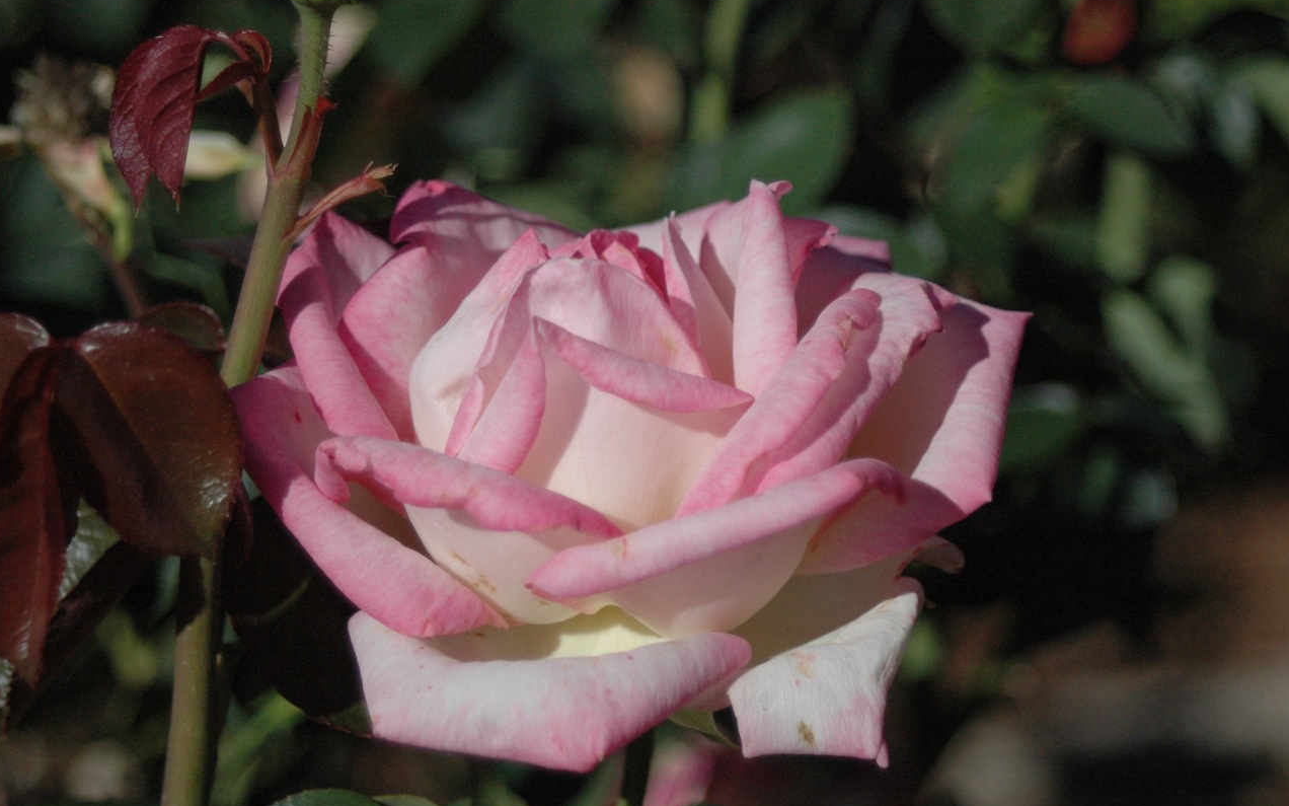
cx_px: 642
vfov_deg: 10.7
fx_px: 4321
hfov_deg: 17.0
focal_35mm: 123
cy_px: 408
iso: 800
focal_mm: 80
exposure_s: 1/3200
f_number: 5.6
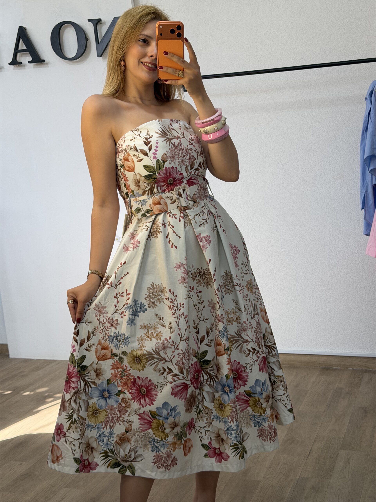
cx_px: 188
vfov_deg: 39.7
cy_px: 251
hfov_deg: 30.3
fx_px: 695
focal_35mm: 48
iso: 64
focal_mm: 6.76
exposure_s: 1/163
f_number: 1.78
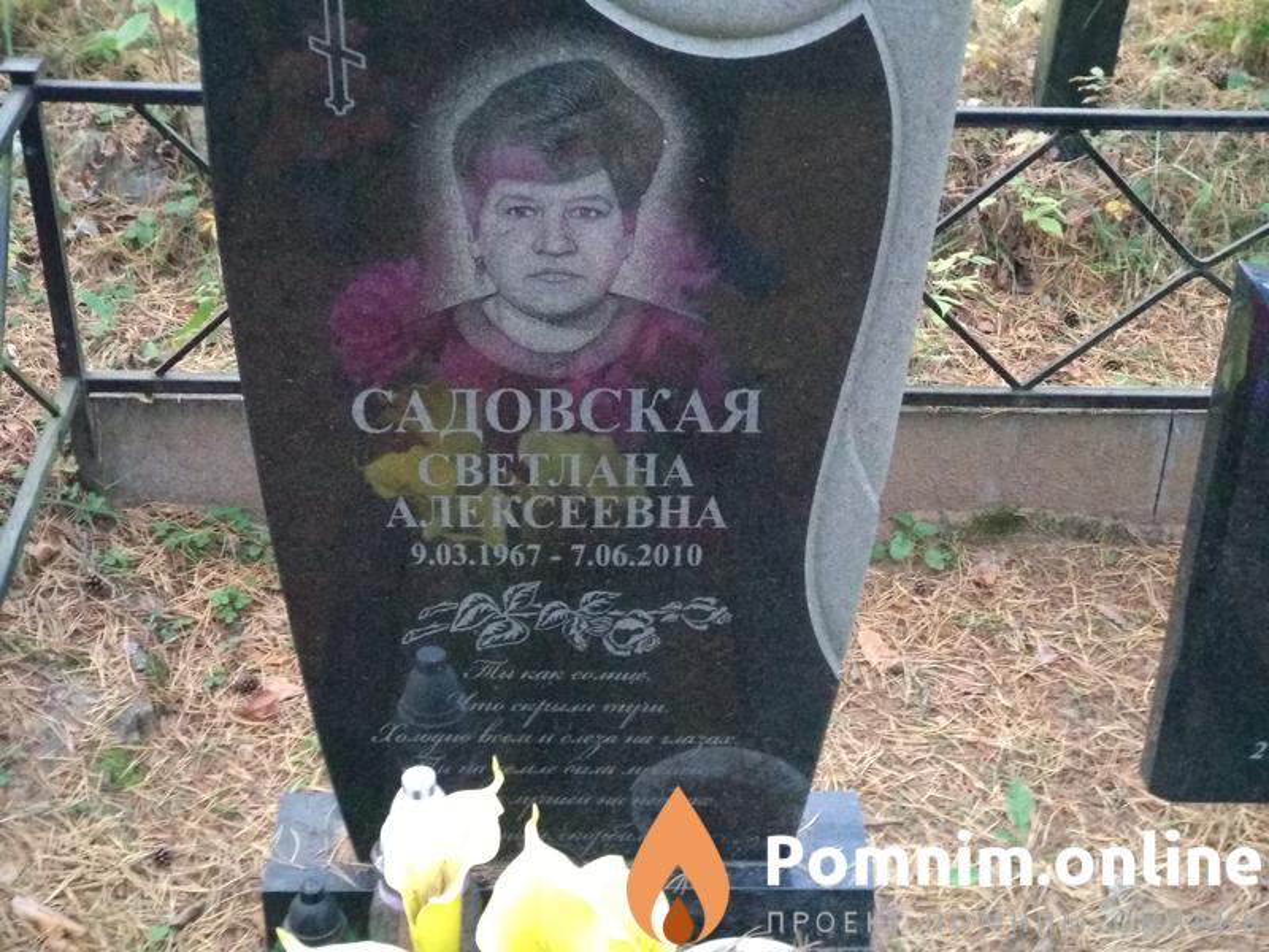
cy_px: 476
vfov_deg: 28.0
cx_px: 634
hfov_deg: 36.8
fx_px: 1906
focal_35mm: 52
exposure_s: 1/30
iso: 3200
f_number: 2.6
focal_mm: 5.99
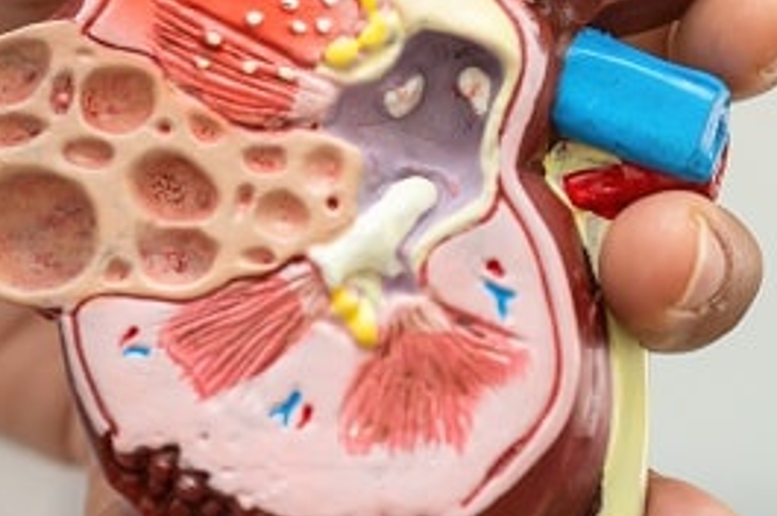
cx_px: -59
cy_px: 173
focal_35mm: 170
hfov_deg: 11.9
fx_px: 3665
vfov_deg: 8.1
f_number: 2.2
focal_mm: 50
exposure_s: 1/60
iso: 100
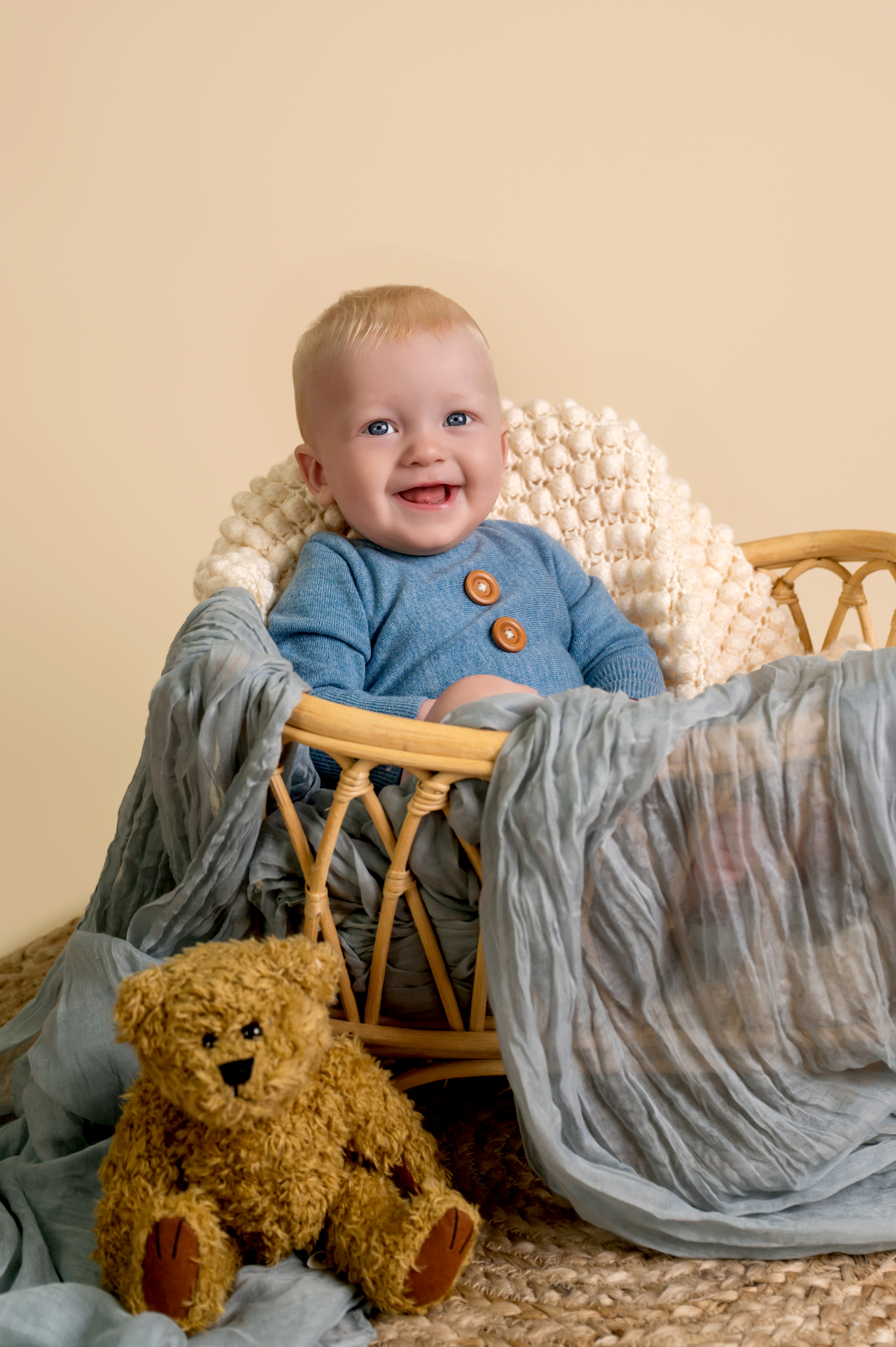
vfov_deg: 46.4
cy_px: 674
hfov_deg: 31.9
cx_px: 448
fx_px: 1570
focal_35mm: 42
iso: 500
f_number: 4
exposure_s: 1/250
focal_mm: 42
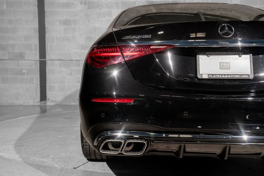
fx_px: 330
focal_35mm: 45
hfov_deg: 43.6
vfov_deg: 29.9
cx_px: 132
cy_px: 88
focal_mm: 45
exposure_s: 1/50
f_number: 6.3
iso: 320
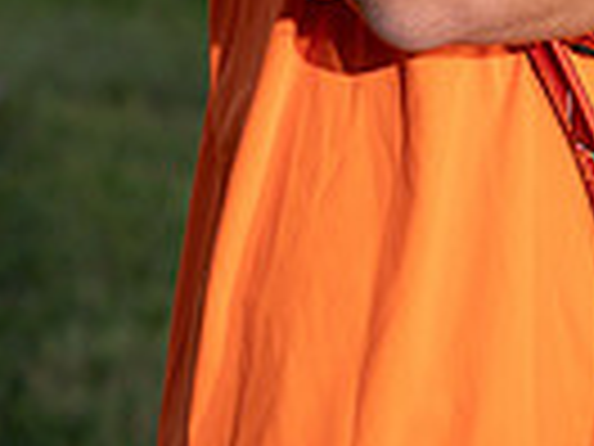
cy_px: -518
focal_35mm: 220
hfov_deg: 9.0
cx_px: 513
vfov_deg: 6.5
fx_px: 3775
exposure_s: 1/250
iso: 250
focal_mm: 67
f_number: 3.5
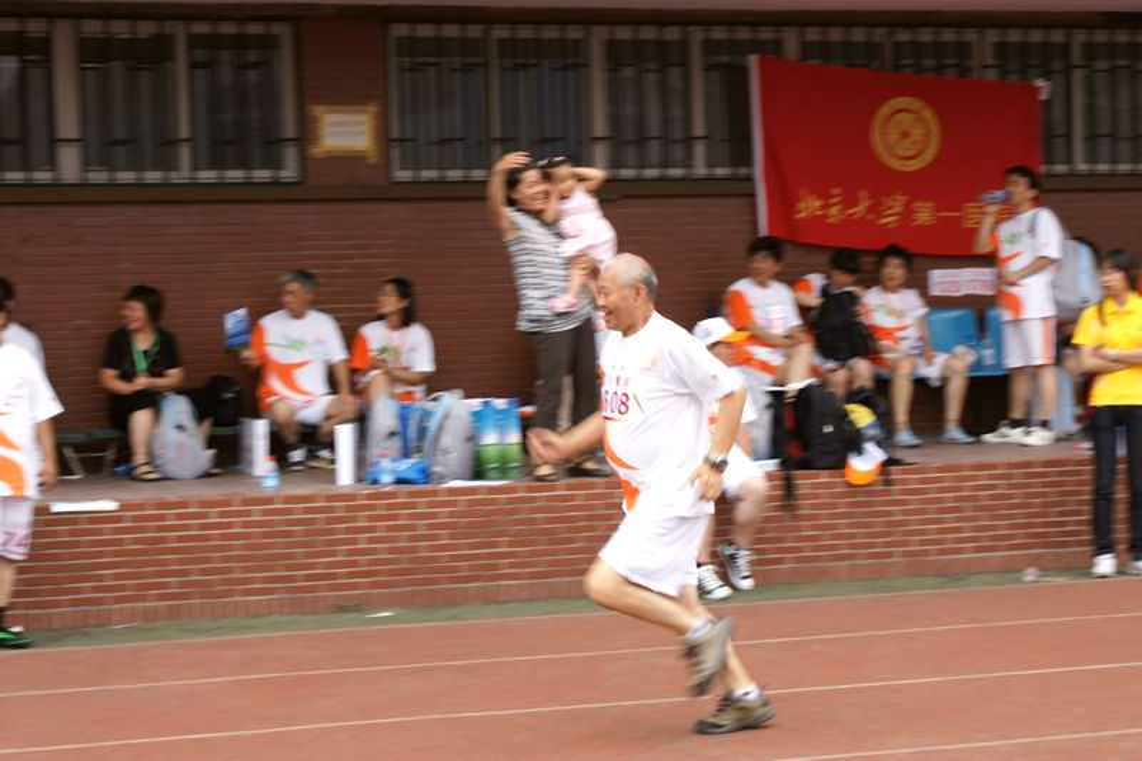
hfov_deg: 27.0
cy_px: 380
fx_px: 2379
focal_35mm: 75
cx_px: 571
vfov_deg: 18.2
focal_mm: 50
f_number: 9
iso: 200
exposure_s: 1/100
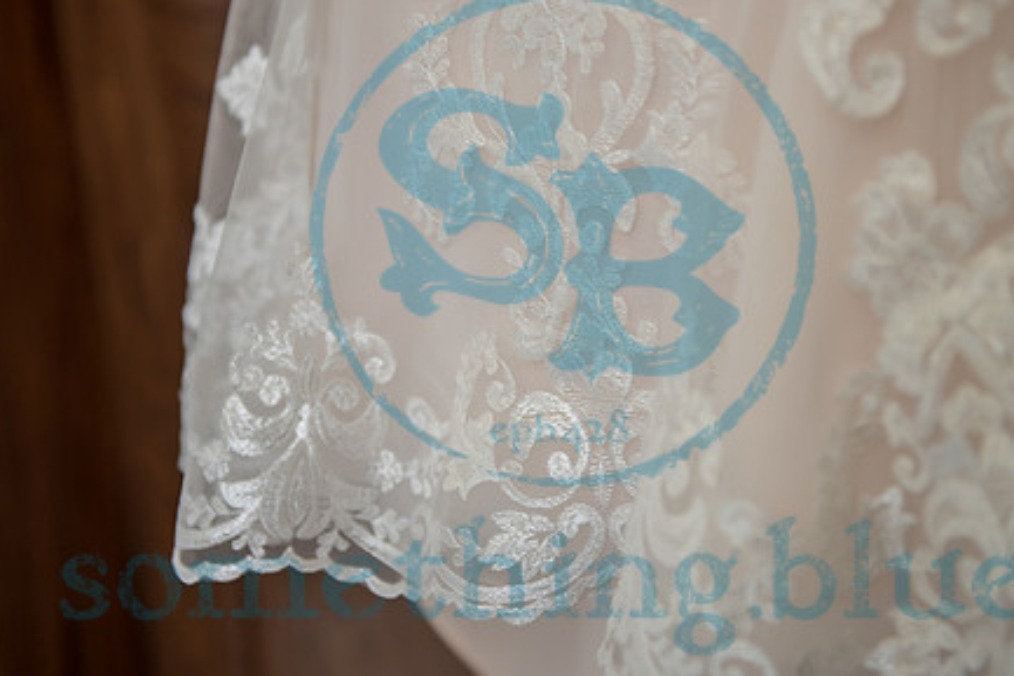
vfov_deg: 20.3
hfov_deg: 30.1
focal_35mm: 67
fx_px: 1888
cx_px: 555
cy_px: 319
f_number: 2.8
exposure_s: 1/200
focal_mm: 50
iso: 400
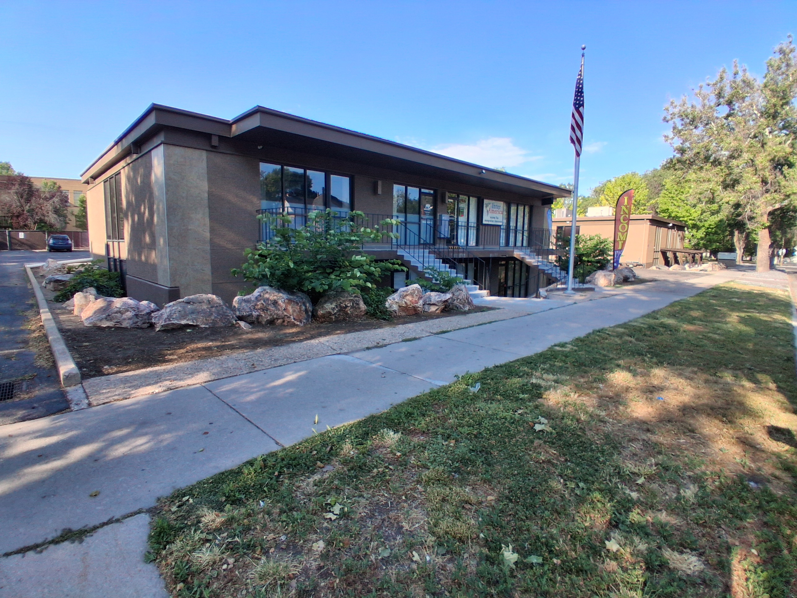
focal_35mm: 17
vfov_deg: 74.7
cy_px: 299
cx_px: 398
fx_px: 391
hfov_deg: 91.0
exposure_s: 1/843
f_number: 2.2
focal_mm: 1.4
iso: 50
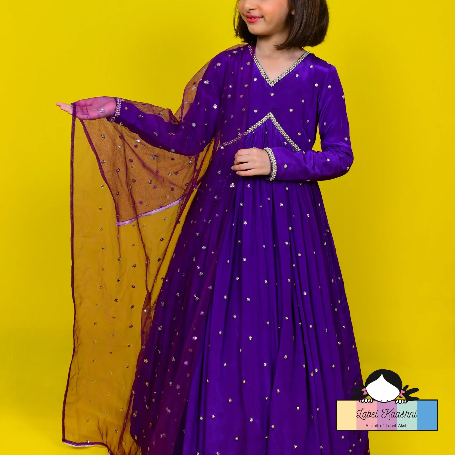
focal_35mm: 62
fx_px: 922
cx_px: 225
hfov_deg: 27.7
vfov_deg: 27.7
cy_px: 214
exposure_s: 1/160
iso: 100
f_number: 9
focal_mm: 32
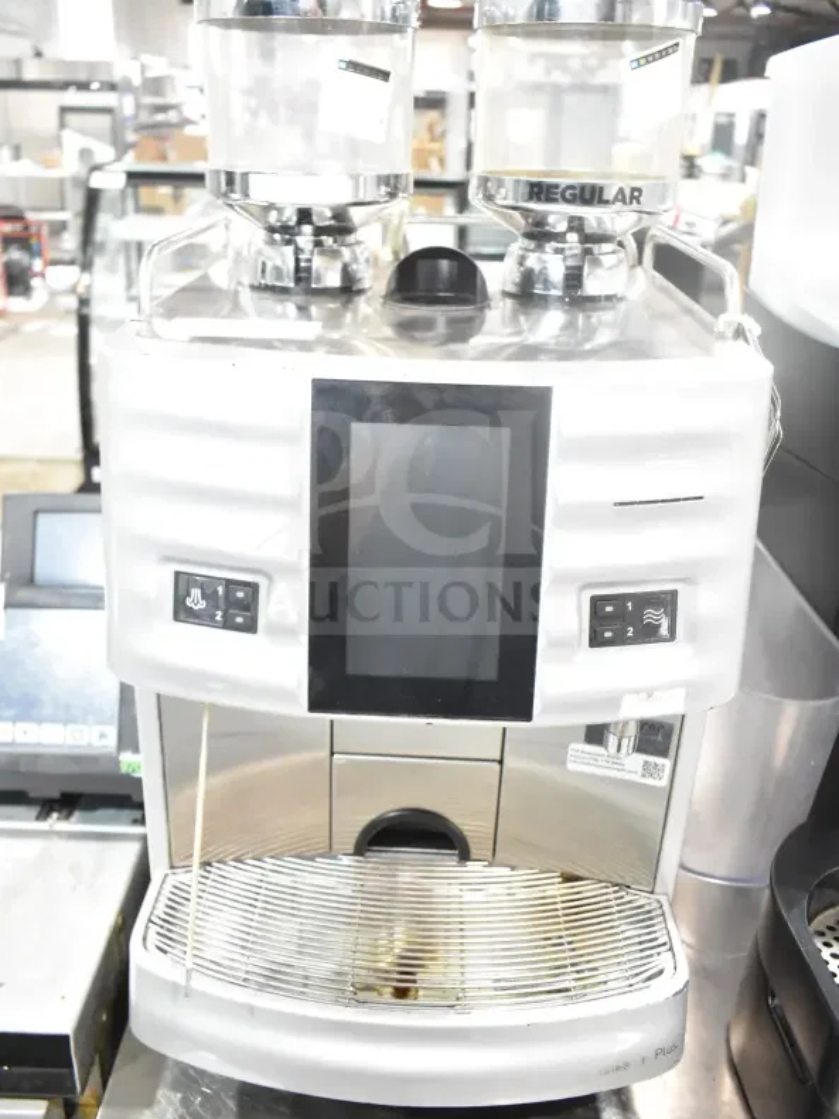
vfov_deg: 59.9
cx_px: 409
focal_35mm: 30
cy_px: 522
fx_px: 970
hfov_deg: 46.8
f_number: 3.5
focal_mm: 18
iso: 1600
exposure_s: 1/50
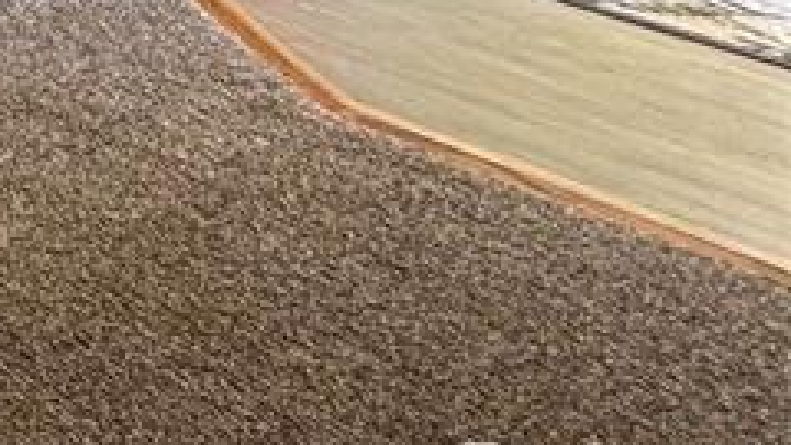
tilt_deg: -4.3
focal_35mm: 65
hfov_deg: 17.8
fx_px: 1363
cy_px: -745
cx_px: -893
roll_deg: -0.1
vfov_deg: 12.5
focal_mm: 2.22
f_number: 2.2
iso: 160
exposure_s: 1/120
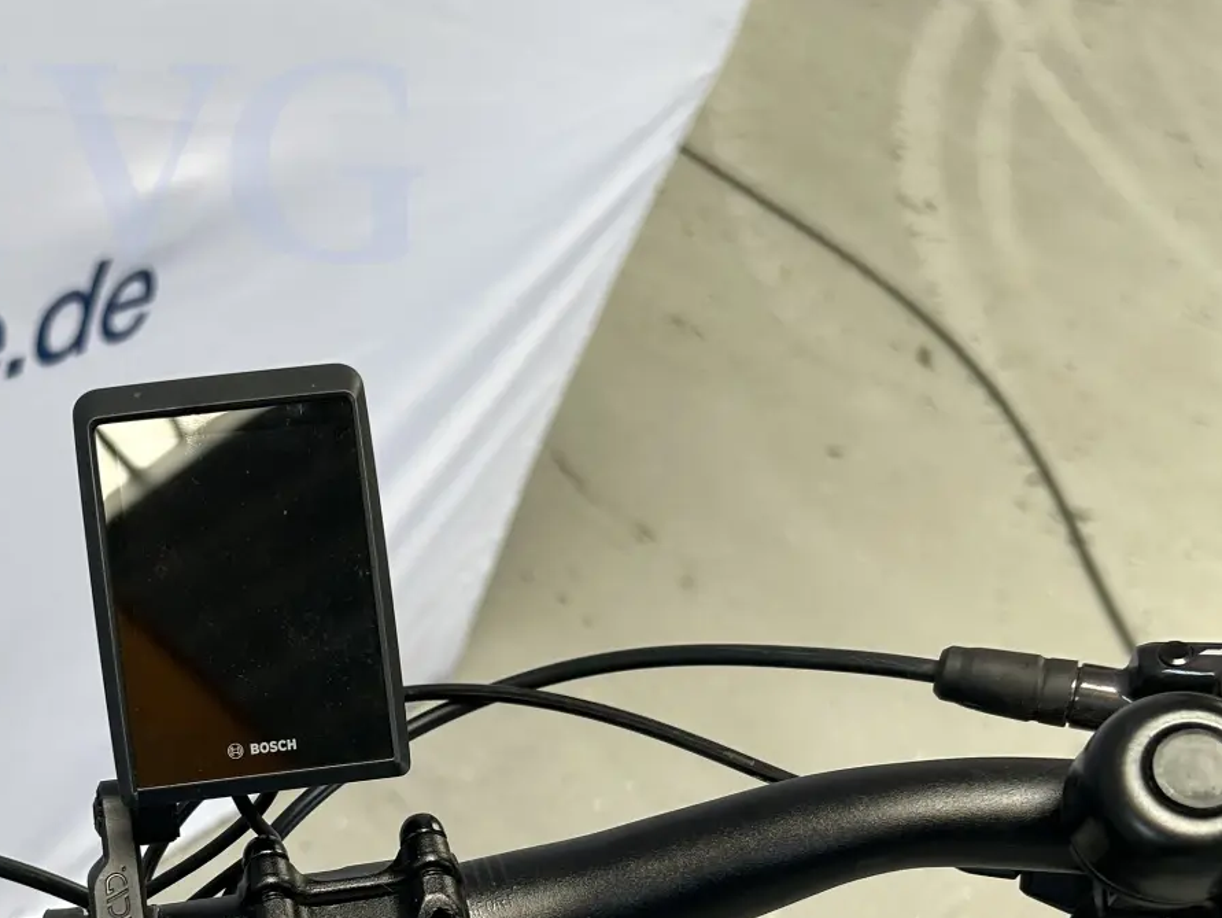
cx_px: 229
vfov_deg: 25.2
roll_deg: -20.1
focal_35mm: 56
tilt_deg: -41.6
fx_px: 1978
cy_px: 849
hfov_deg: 33.3
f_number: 1.5
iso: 40
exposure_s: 1/163
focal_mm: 5.7
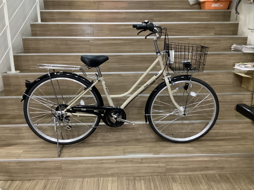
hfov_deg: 58.4
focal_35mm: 31
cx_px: 127
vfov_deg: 45.4
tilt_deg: -16.1
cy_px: 95
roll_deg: +0.8
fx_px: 227
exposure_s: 1/30
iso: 320
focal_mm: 3.3
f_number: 2.4
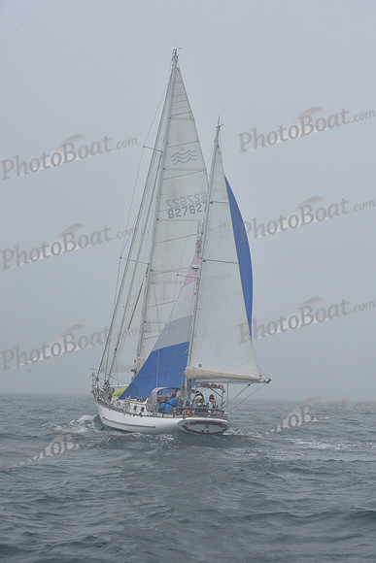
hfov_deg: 19.5
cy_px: 282
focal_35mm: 70
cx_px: 188
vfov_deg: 28.8
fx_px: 1096
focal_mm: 70
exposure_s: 1/800
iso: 250
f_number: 10
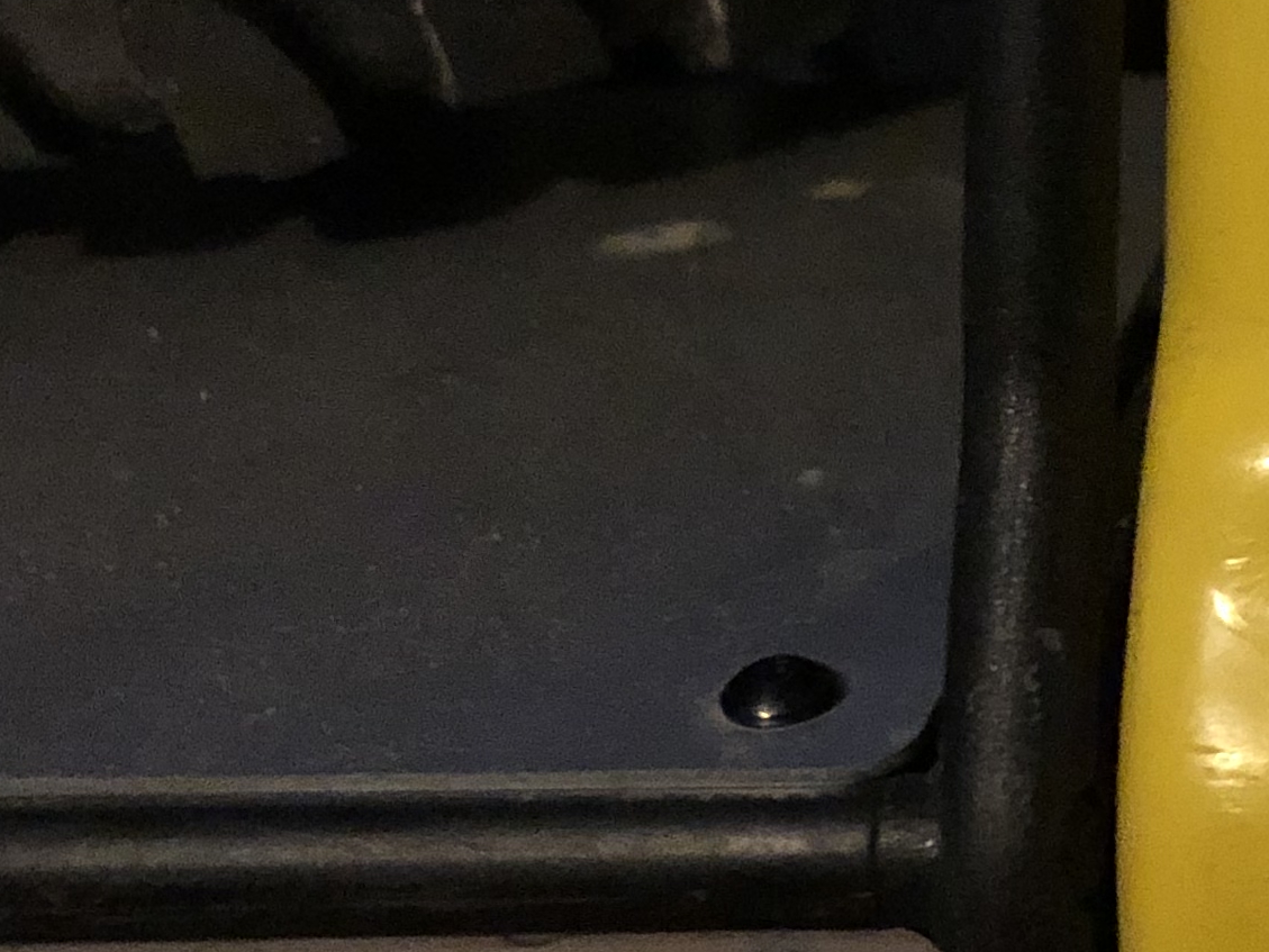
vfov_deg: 14.8
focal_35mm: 100
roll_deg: -0.1
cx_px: 1965
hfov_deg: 17.4
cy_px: 660
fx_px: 3666
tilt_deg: -29.2
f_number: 1.8
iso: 200
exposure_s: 1/4
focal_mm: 3.99
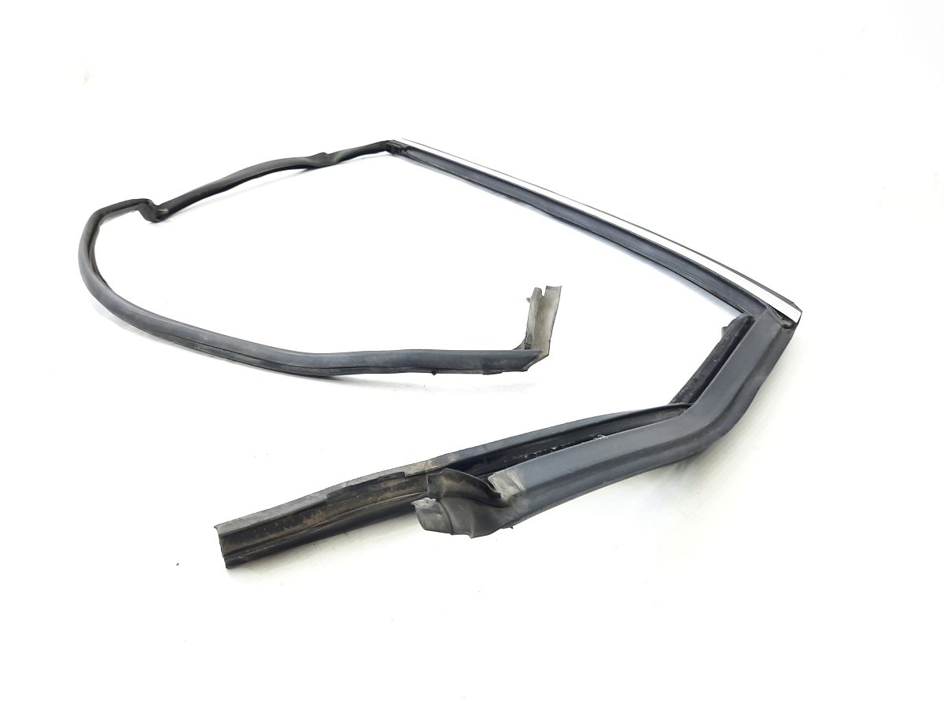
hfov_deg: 69.4
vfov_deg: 54.9
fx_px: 682
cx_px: 472
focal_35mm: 25
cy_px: 354
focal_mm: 4.6
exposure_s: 1/50
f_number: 2
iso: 125
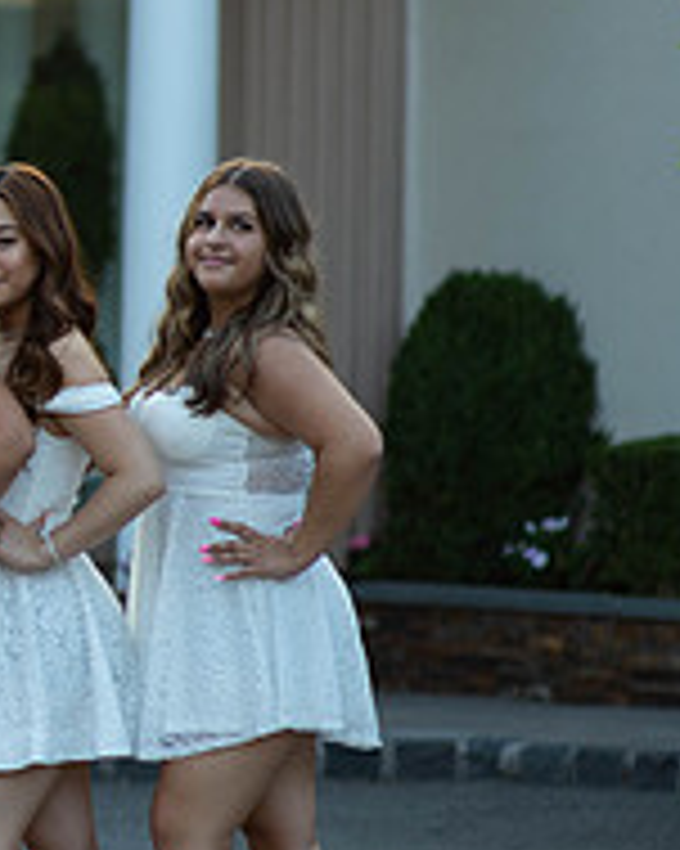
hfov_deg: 6.2
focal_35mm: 245
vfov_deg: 7.9
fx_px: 6168
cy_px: 414
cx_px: -378
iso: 250
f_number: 2
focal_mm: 85
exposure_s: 1/1000
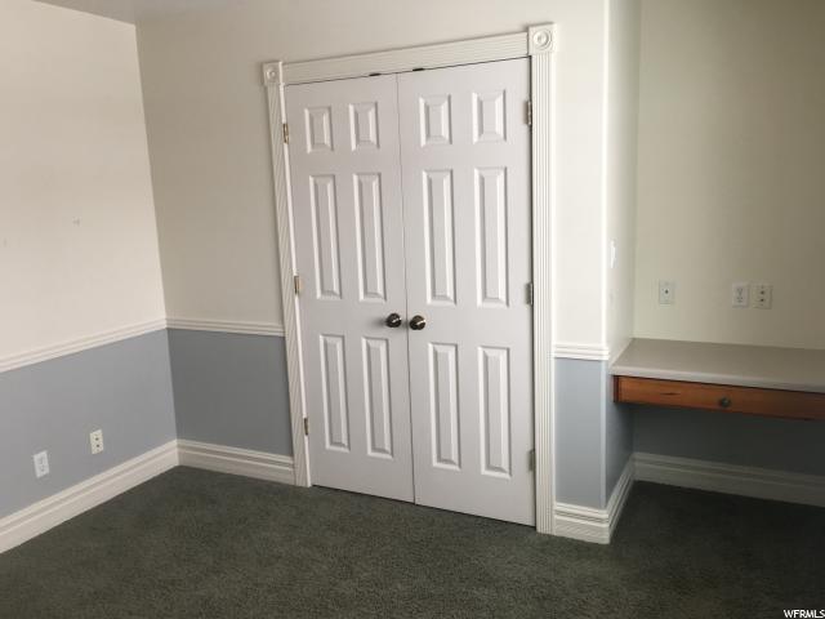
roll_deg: +2.3
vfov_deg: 48.2
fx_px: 691
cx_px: 412
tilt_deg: -8.9
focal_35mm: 29
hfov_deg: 61.7
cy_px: 310
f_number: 2.2
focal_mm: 4.15
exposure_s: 1/60
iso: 32
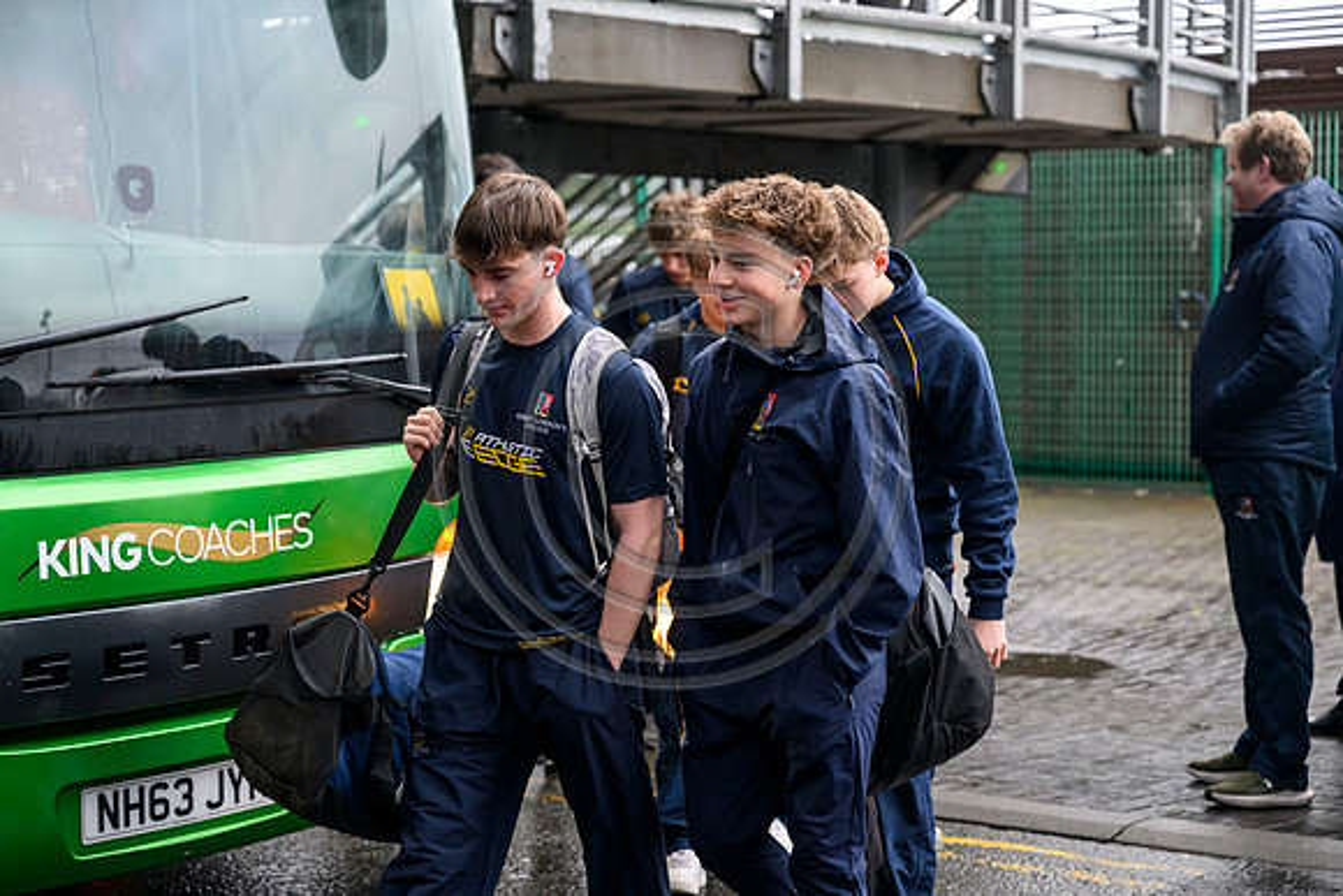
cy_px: 448
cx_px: 672
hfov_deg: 28.8
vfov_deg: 19.5
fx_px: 2612
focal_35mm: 70
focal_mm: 70
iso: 3200
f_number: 3.5
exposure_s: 1/640
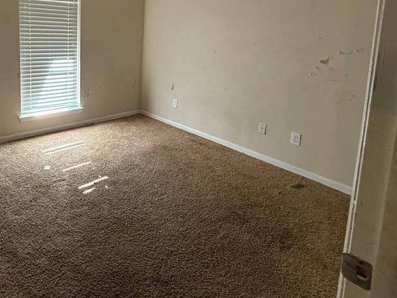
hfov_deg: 68.6
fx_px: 264
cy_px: 63
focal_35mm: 23
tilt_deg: -5.8
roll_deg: -1.4
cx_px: 94
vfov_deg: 55.0
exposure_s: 1/80
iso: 320
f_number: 2.2
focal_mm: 2.22
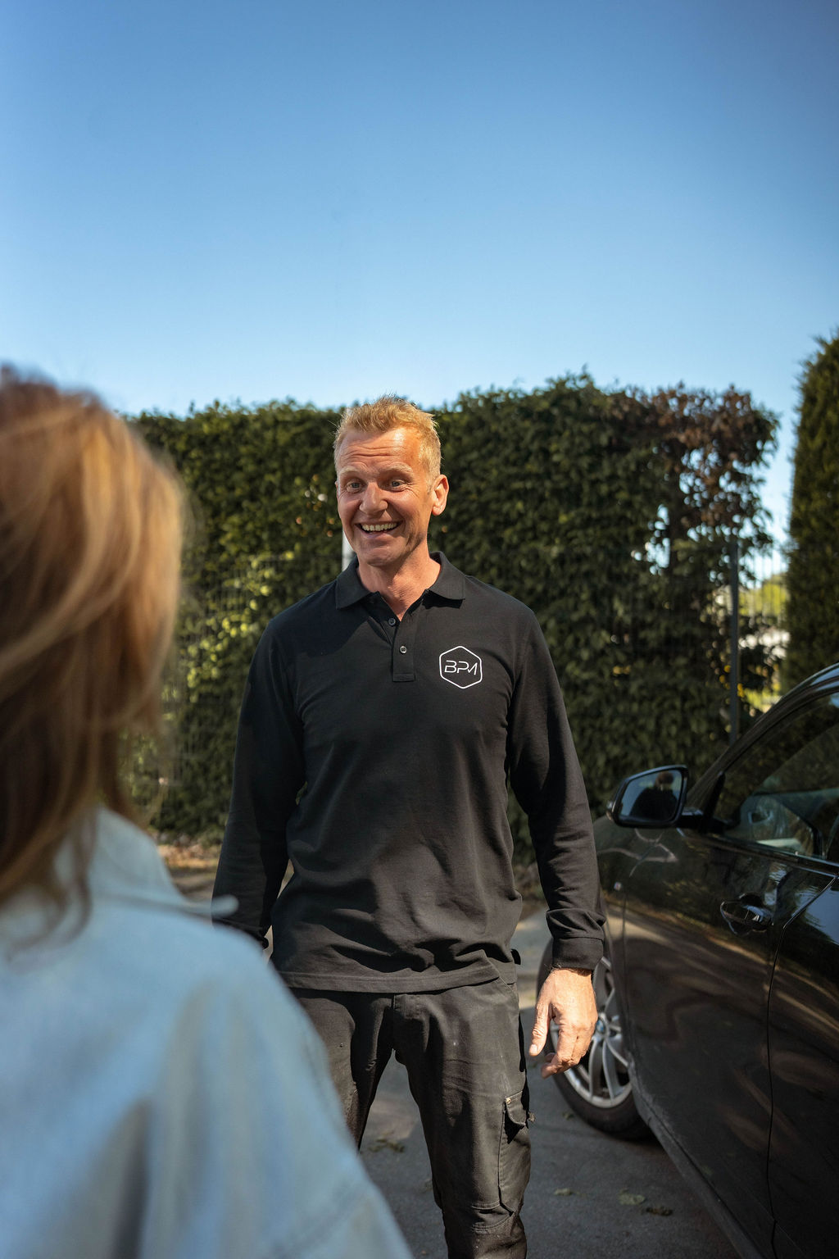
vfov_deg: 54.4
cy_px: 630
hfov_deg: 37.9
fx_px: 1223
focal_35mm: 35
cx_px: 420
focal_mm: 35
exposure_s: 1/6400
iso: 1250
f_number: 2.5
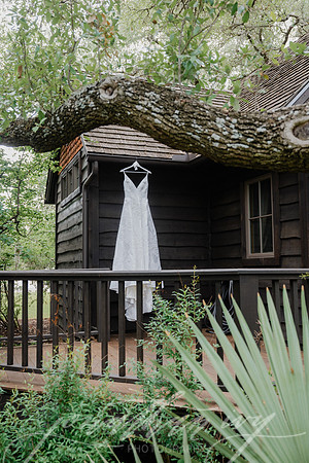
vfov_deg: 54.4
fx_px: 451
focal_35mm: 35
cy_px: 232
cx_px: 154
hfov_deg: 37.9
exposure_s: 1/500
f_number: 3.5
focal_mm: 35
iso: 800
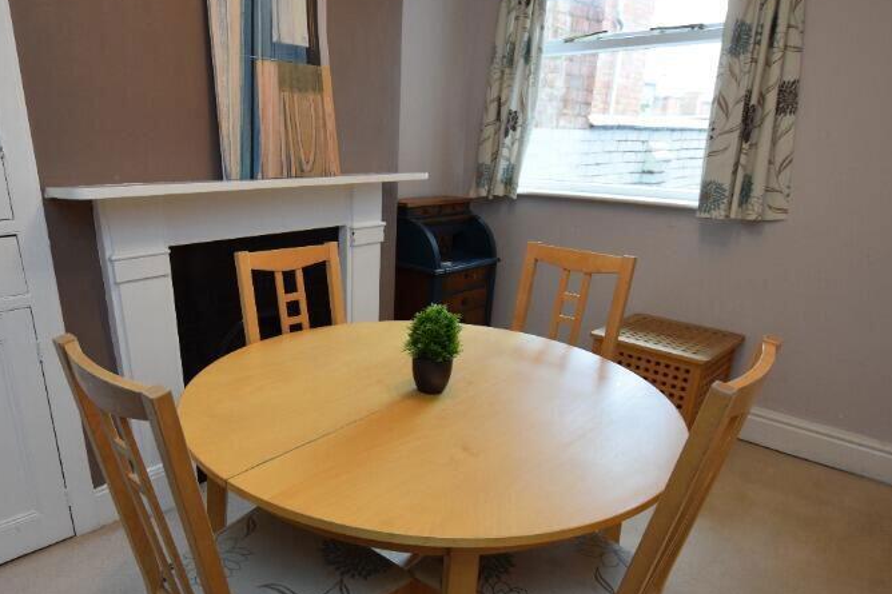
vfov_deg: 54.5
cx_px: 357
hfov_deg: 75.3
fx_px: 570
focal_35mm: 23
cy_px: 372
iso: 450
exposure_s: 1/60
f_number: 4
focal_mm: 10
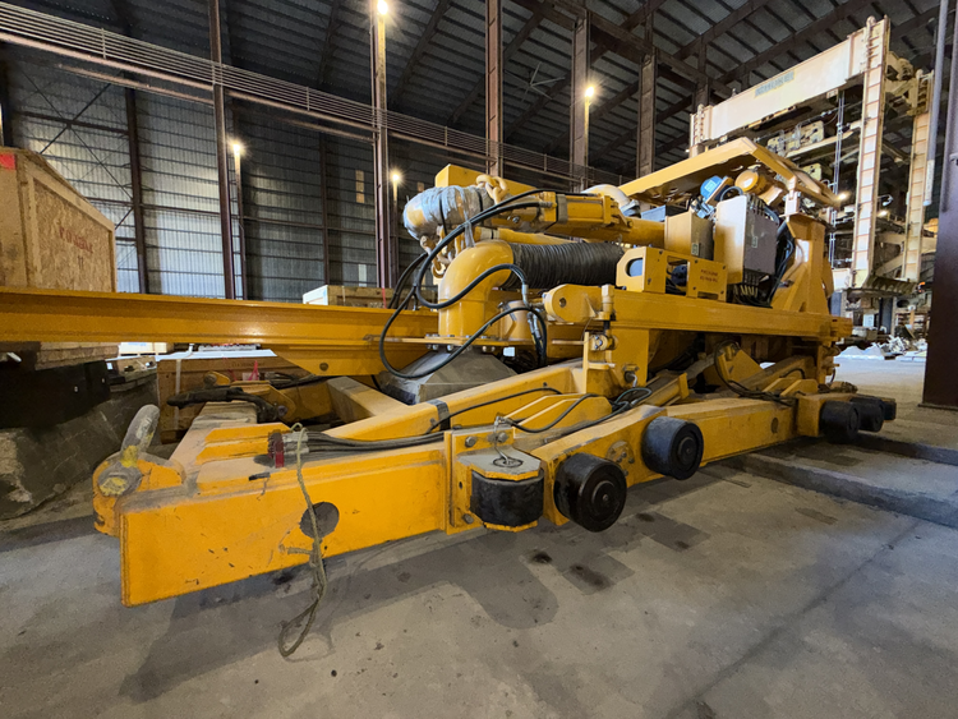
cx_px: 479
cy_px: 360
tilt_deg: -4.4
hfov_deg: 102.0
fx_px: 388
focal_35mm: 14
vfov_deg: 85.7
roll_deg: +1.3
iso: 160
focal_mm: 2.22
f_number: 2.2
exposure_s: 1/60
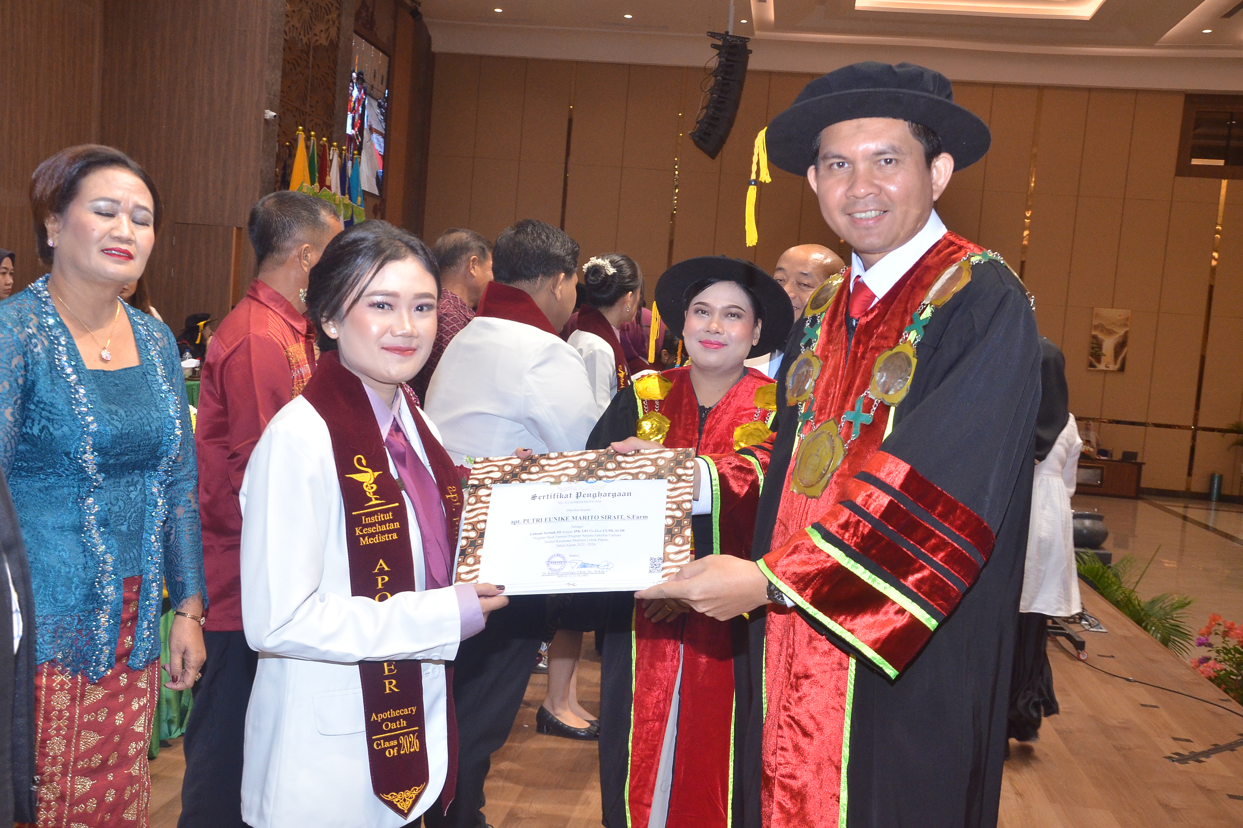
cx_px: 628
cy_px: 423
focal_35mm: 39
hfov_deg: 50.1
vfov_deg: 34.6
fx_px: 1330
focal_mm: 25
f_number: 6.3
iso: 1250
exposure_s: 1/125
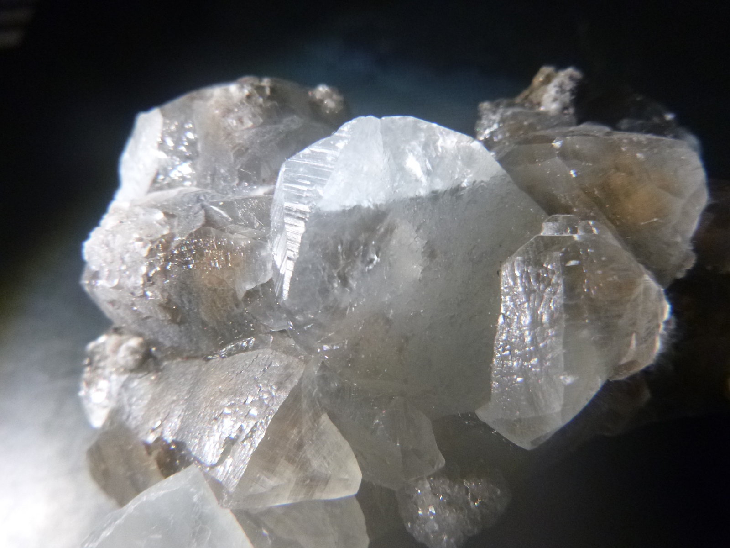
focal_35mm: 25
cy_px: 274
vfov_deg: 54.9
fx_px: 527
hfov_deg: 69.4
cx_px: 365
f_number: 3.9
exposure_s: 1/15
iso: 400
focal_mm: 4.5
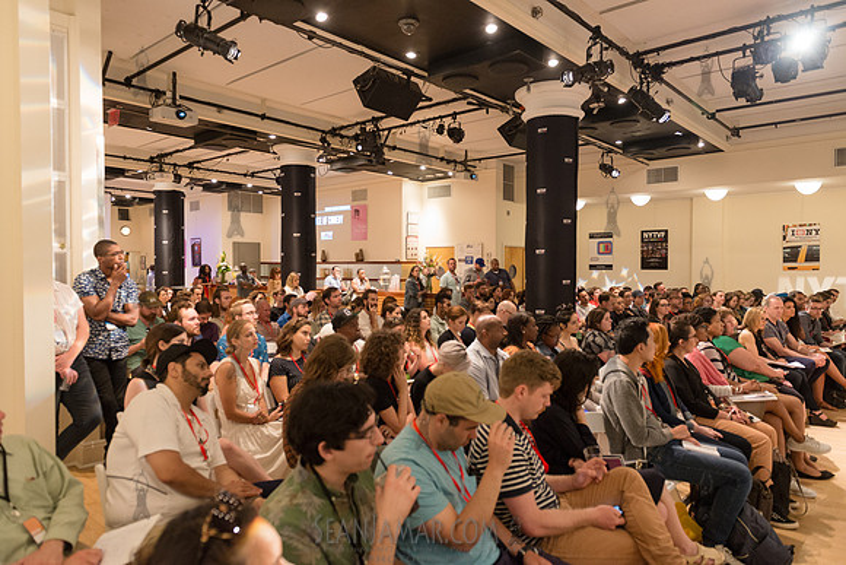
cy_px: 282
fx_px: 564
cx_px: 423
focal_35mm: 24
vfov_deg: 53.2
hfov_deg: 73.7
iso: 2500
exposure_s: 1/100
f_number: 4
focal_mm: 24
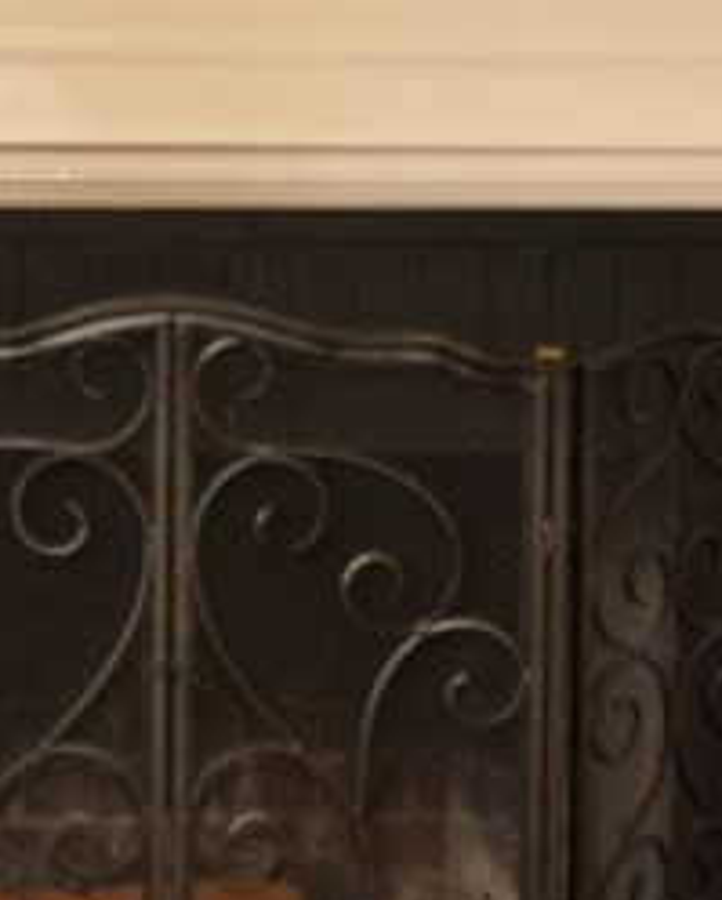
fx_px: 5410
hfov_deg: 7.6
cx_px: 461
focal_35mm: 203
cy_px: 123
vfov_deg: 9.5
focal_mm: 35
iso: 640
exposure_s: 1/50
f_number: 2.5
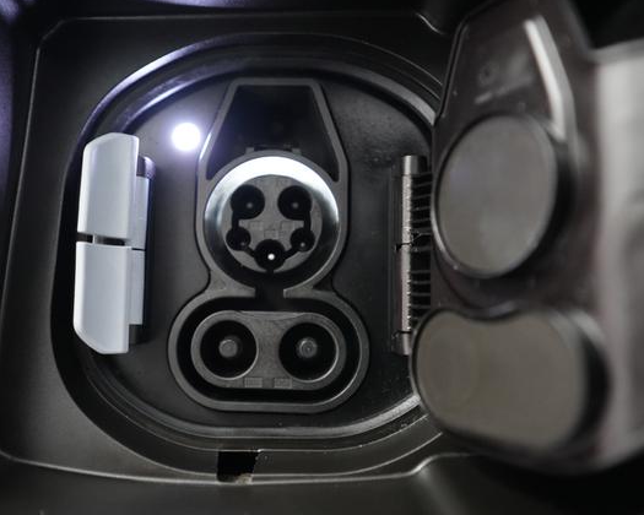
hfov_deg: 55.4
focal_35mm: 32
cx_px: 274
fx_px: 610
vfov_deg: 45.8
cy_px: 256
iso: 6400
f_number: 2.8
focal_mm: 28
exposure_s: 1/60
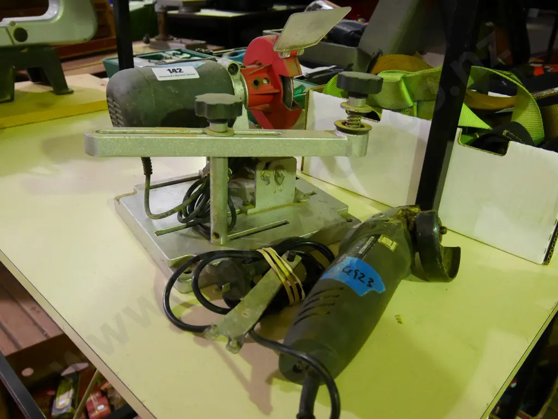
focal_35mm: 30
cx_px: 279
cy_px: 210
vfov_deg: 46.8
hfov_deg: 59.9
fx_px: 484
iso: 3200
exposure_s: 1/60
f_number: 4
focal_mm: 15
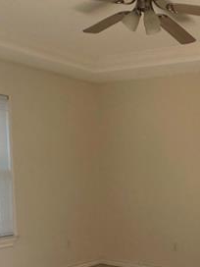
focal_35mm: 79
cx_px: 232
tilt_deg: -5.4
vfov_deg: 24.4
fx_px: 609
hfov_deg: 17.9
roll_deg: -0.7
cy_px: 204
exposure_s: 1/259
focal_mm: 4
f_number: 1.8
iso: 20
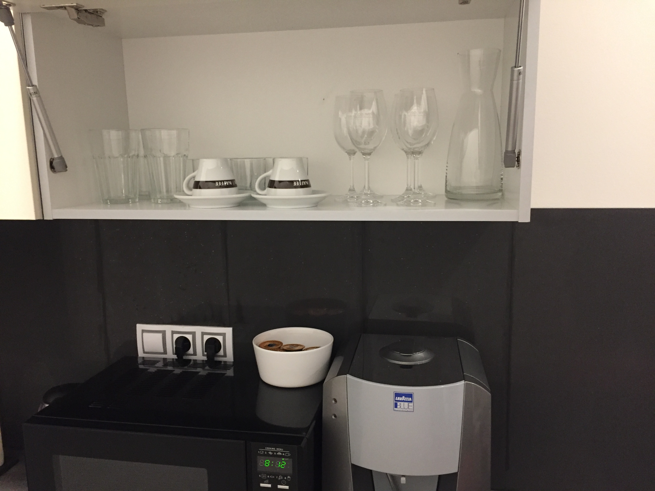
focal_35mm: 29
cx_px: 328
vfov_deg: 48.2
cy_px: 246
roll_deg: +0.8
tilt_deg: -10.5
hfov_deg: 61.7
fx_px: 549
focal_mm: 4.15
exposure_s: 1/25
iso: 250
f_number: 2.2
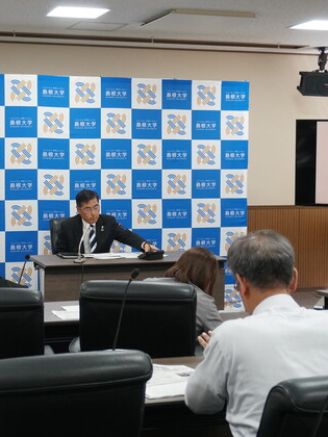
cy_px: 217
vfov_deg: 29.4
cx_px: 80
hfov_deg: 22.0
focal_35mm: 66
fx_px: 834
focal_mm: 30
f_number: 5
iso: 1600
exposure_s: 1/160
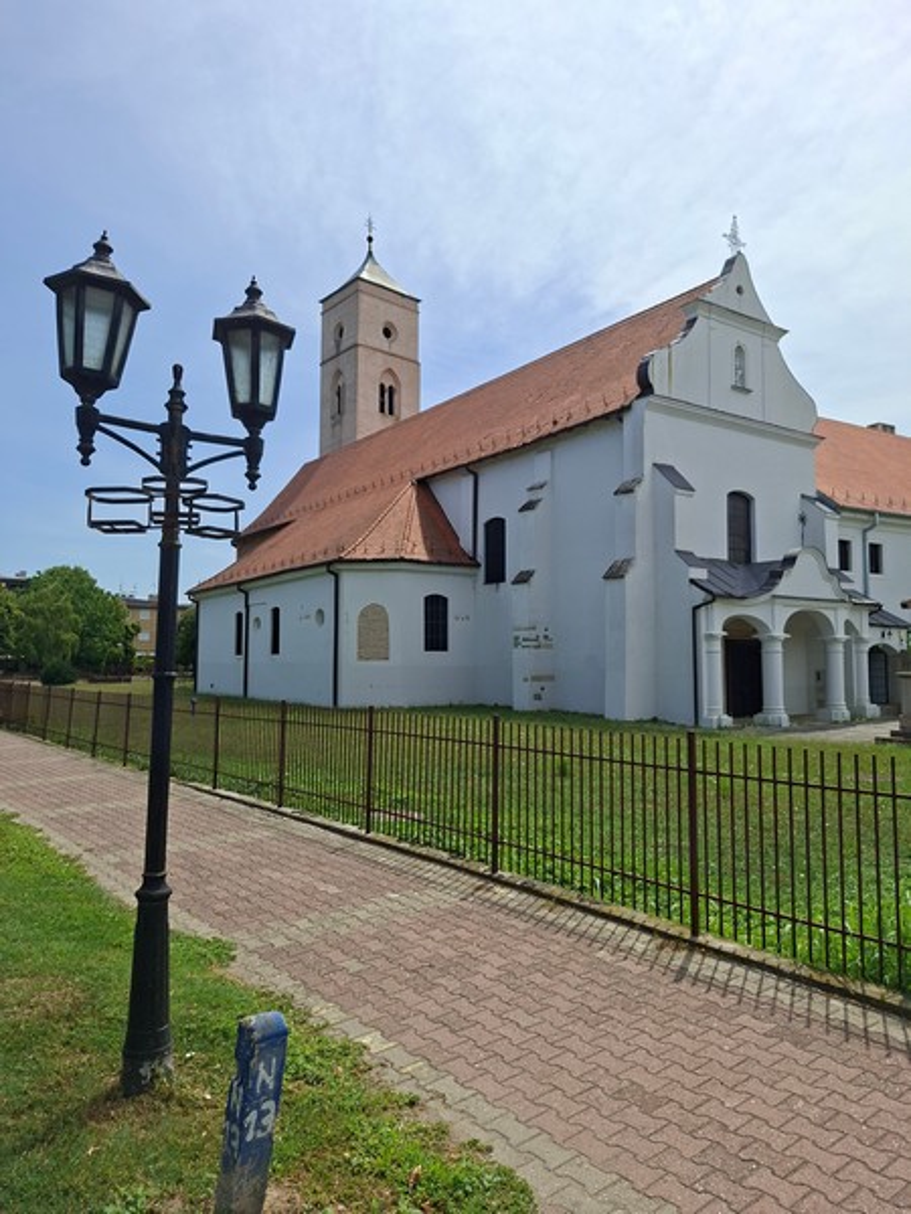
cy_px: 607
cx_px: 456
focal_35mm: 23
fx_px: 807
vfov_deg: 73.9
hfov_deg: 58.9
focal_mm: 5.54
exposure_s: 1/3546
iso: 40
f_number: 1.8
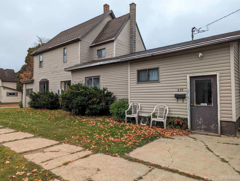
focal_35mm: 24
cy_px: 90
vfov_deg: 56.9
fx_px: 167
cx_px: 120
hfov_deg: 71.5
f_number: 1.85
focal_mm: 6.81
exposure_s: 1/575
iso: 47
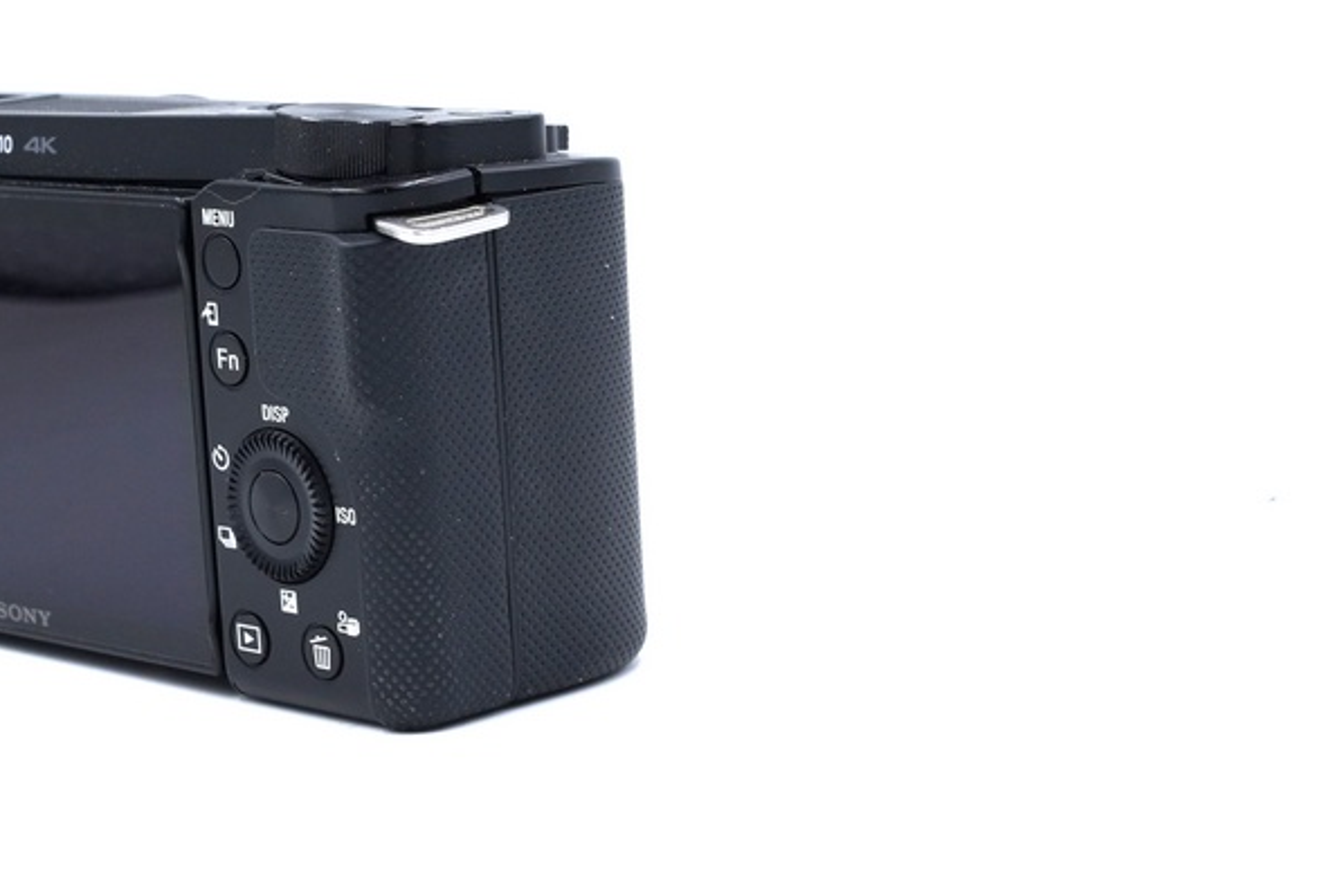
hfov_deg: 21.9
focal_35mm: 92
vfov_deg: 14.9
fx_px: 3435
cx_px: 294
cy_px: 392
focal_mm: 55
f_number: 14
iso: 800
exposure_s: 1/125
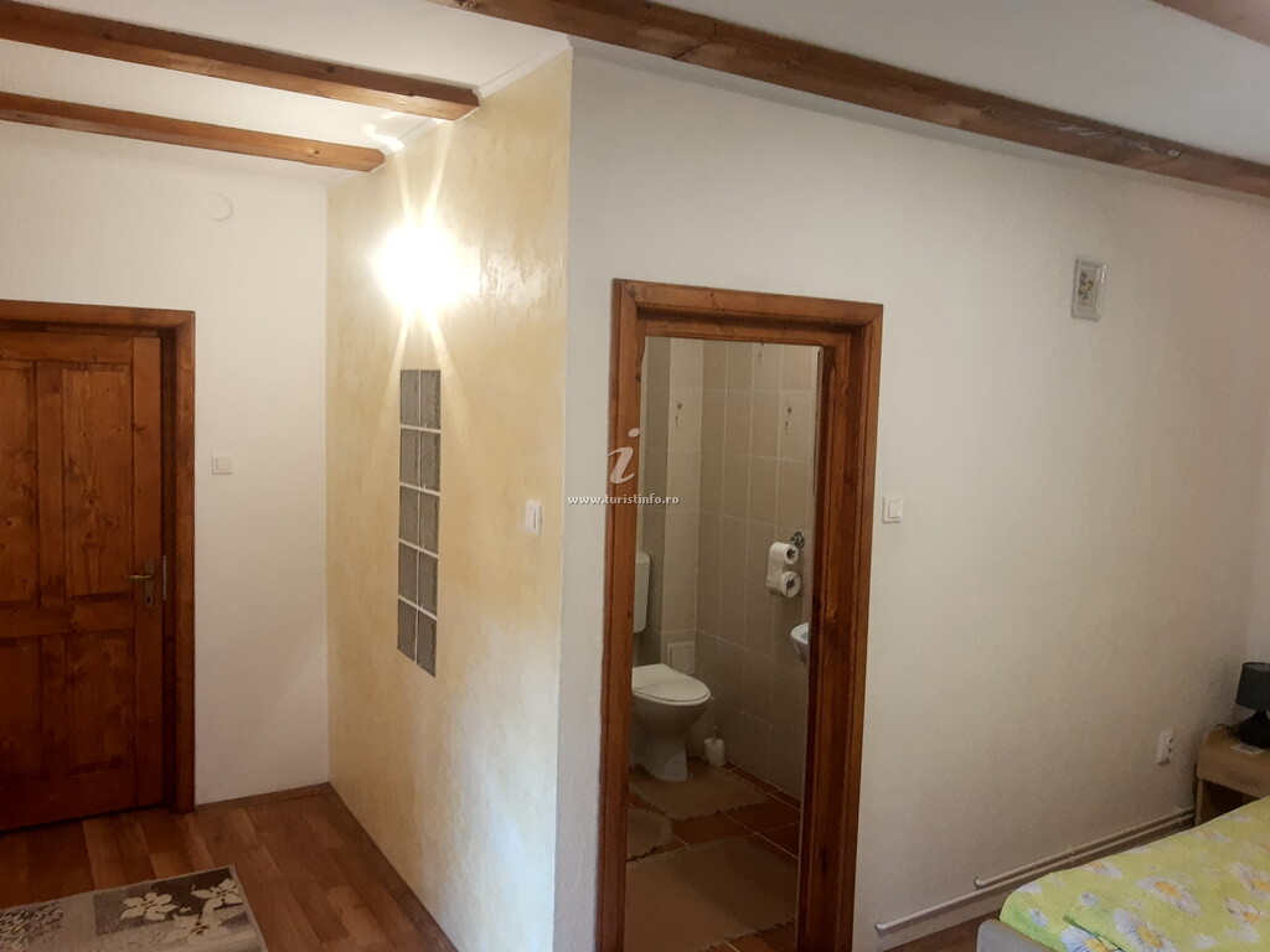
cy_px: 476
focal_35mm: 26
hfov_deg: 67.3
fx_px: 954
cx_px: 635
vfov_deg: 53.1
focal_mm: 3.95
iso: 266
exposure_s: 1/50
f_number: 1.8
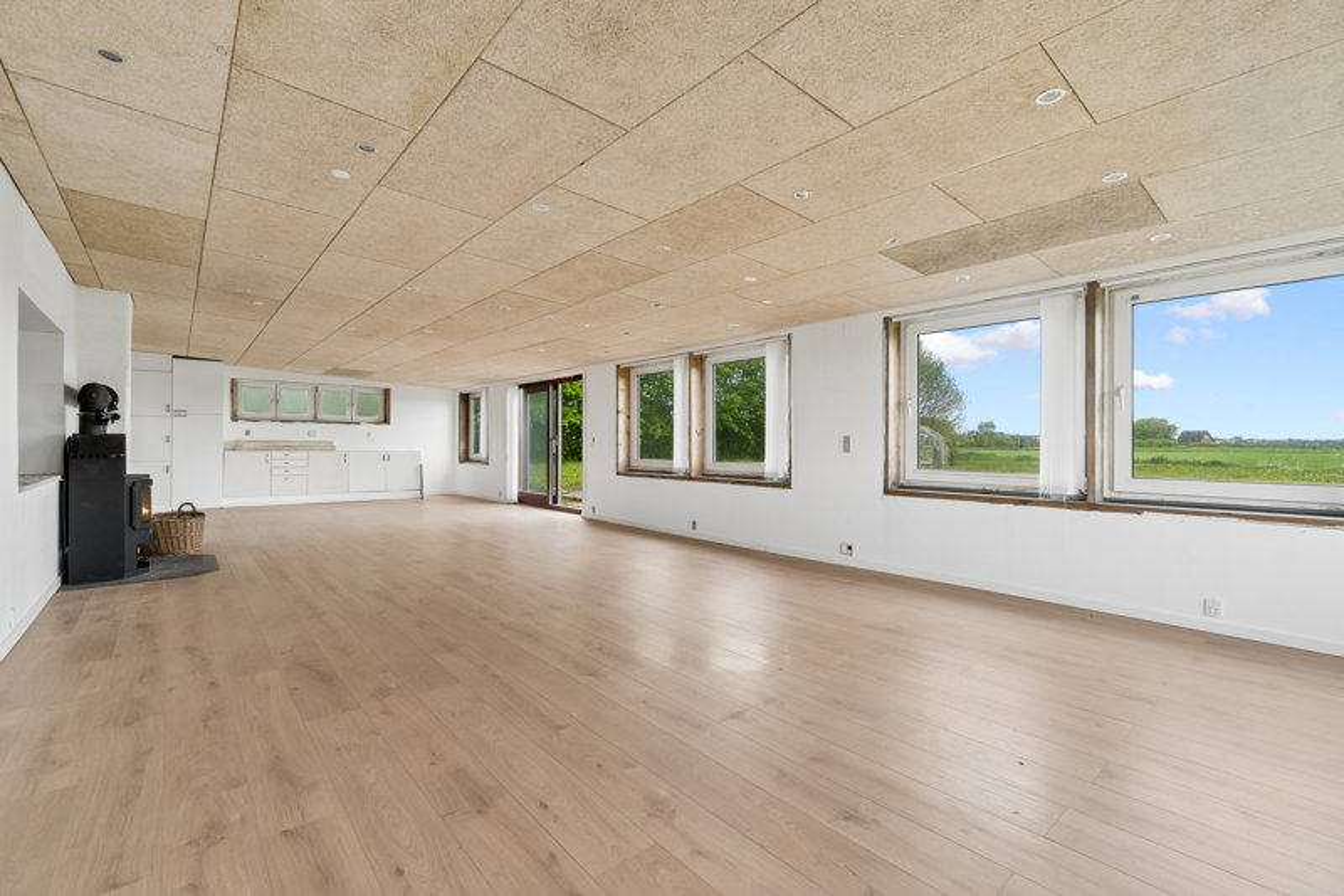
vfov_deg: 77.3
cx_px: 672
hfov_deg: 100.4
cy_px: 448
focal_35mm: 15
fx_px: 560
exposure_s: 1/40
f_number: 8
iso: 200
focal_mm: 10
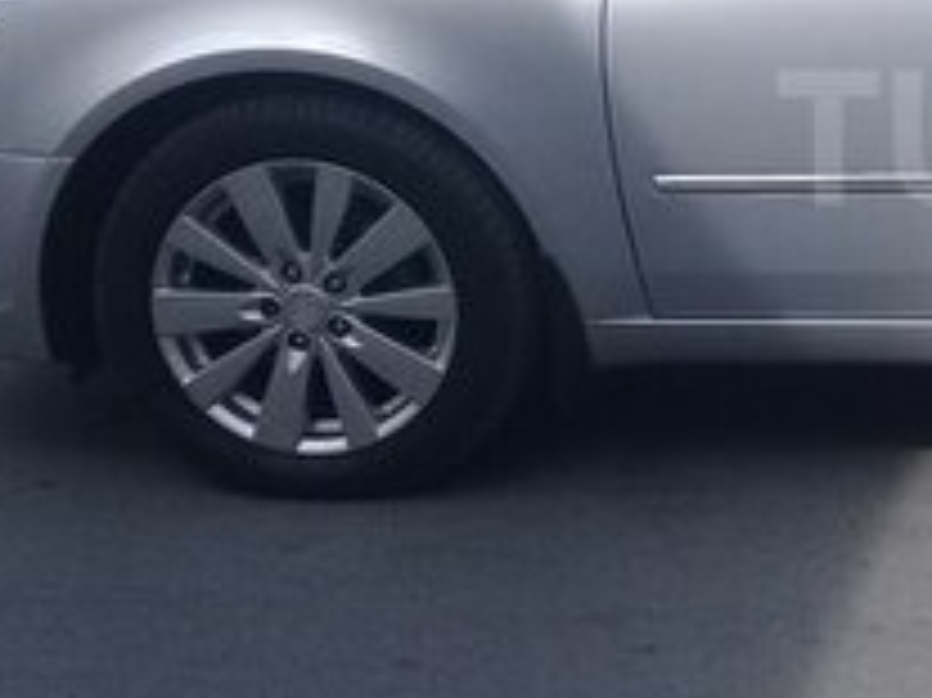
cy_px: 137
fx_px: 2664
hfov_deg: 18.4
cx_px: 1238
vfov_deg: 14.8
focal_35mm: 99
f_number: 2.2
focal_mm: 3.3
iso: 50
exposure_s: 1/799
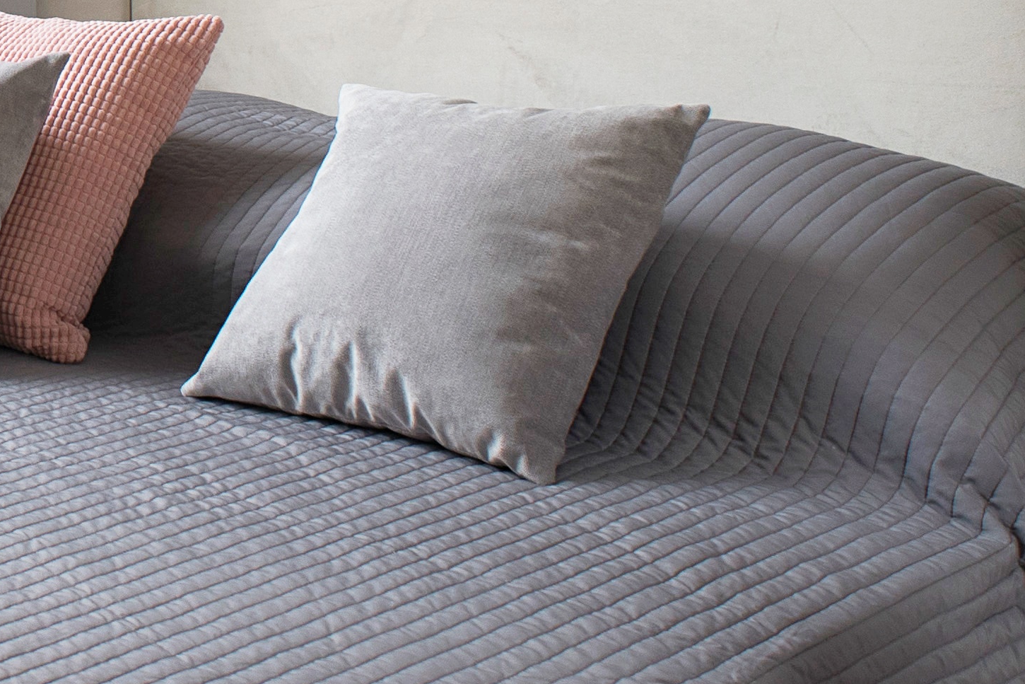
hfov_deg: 21.5
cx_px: -393
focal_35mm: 83
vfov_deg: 15.9
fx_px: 2363
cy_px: -120
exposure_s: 1/30
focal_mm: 20
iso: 400
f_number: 5.6
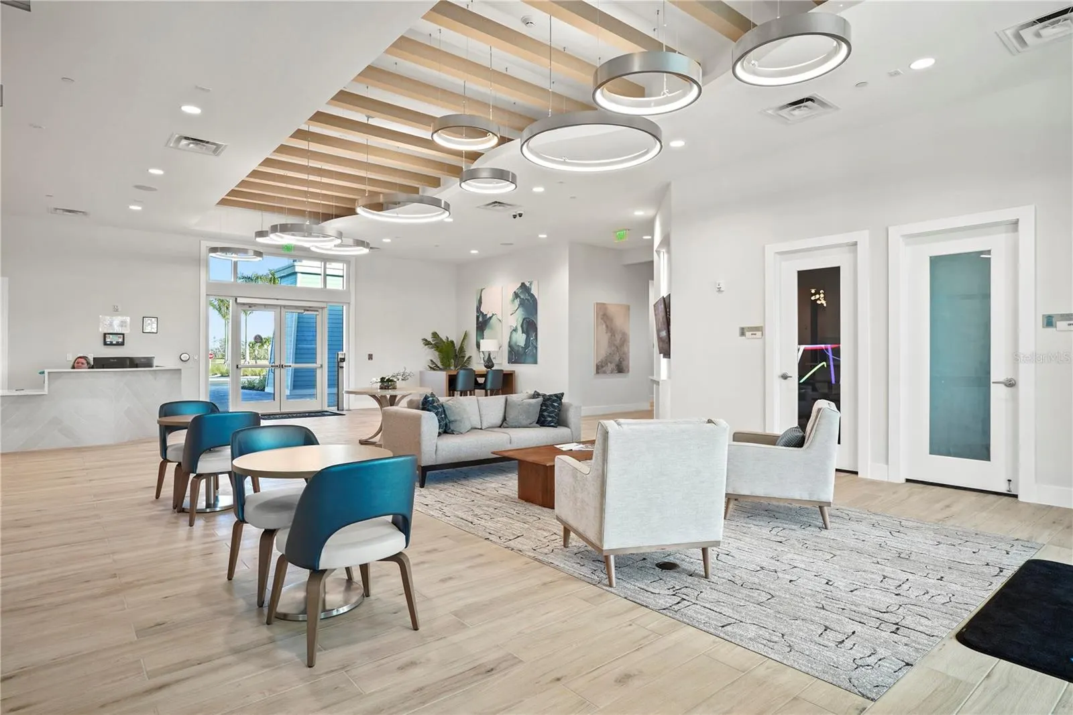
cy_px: 358
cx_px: 536
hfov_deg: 84.0
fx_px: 596
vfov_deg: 61.9
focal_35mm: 20
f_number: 10
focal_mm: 20
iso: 400
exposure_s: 1/5
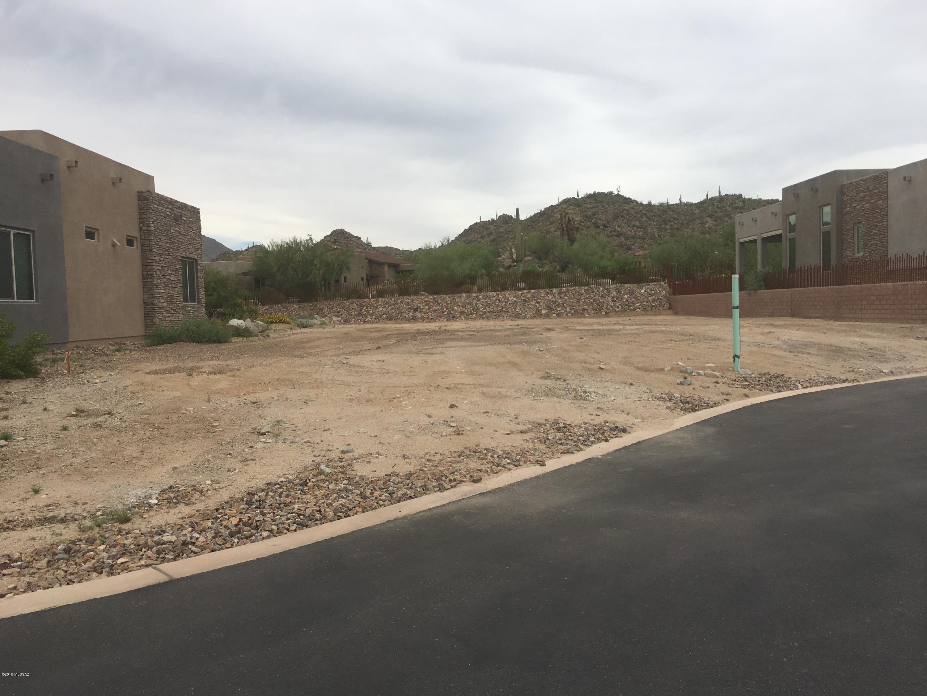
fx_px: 777
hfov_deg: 61.7
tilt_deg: -2.3
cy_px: 348
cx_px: 464
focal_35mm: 29
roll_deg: +1.9
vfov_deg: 48.2
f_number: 2.2
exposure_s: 1/1479
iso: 25
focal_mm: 4.15
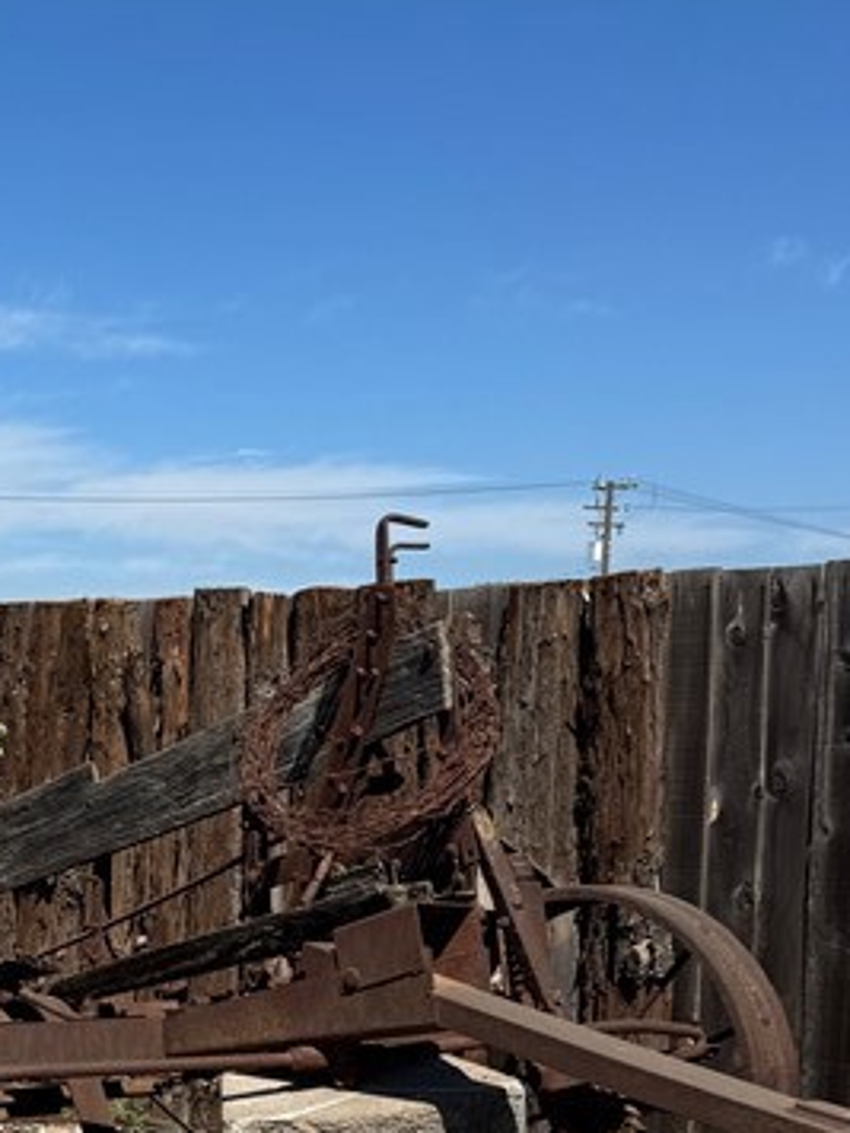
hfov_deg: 20.3
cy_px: 1006
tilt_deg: -5.8
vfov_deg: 27.2
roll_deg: -0.6
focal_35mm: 69
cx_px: -92
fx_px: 2259
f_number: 1.78
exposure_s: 1/6410
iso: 80
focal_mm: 6.76
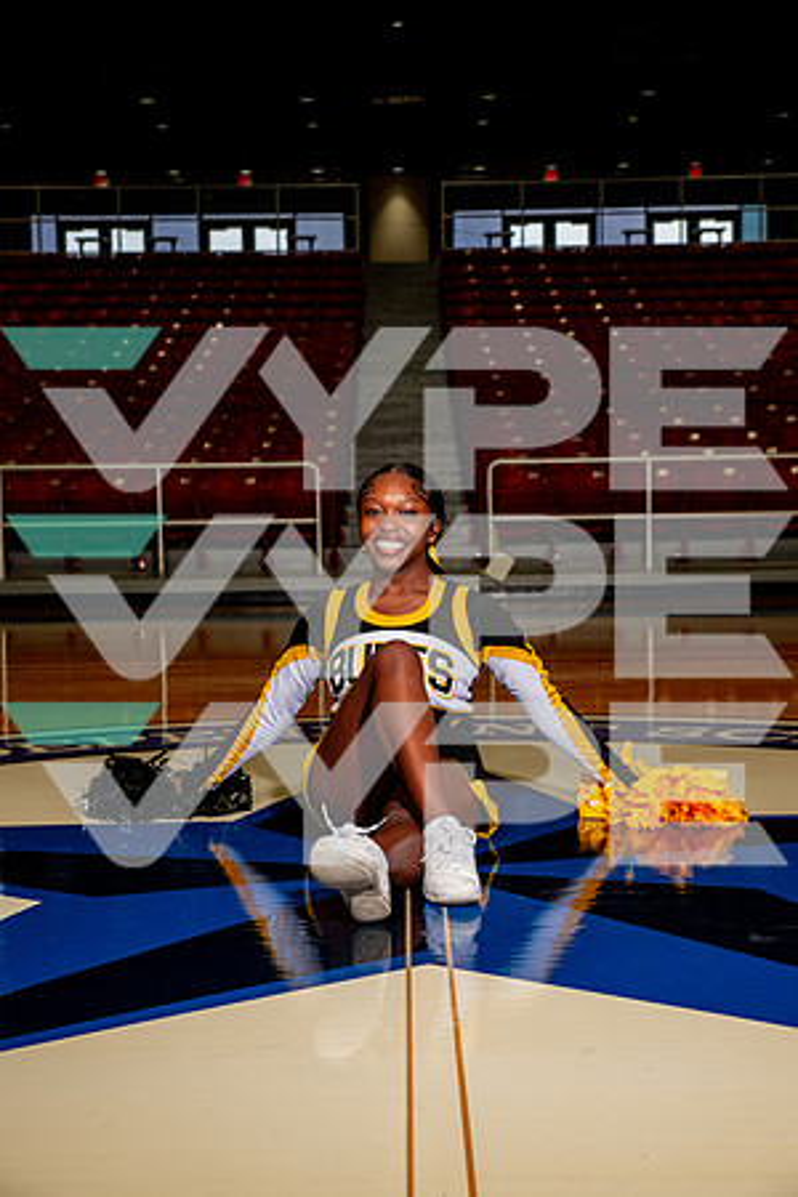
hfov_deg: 24.6
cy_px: 598
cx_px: 399
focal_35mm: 55
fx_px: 1829
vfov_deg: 36.2
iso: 800
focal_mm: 55
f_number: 7.1
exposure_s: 1/320
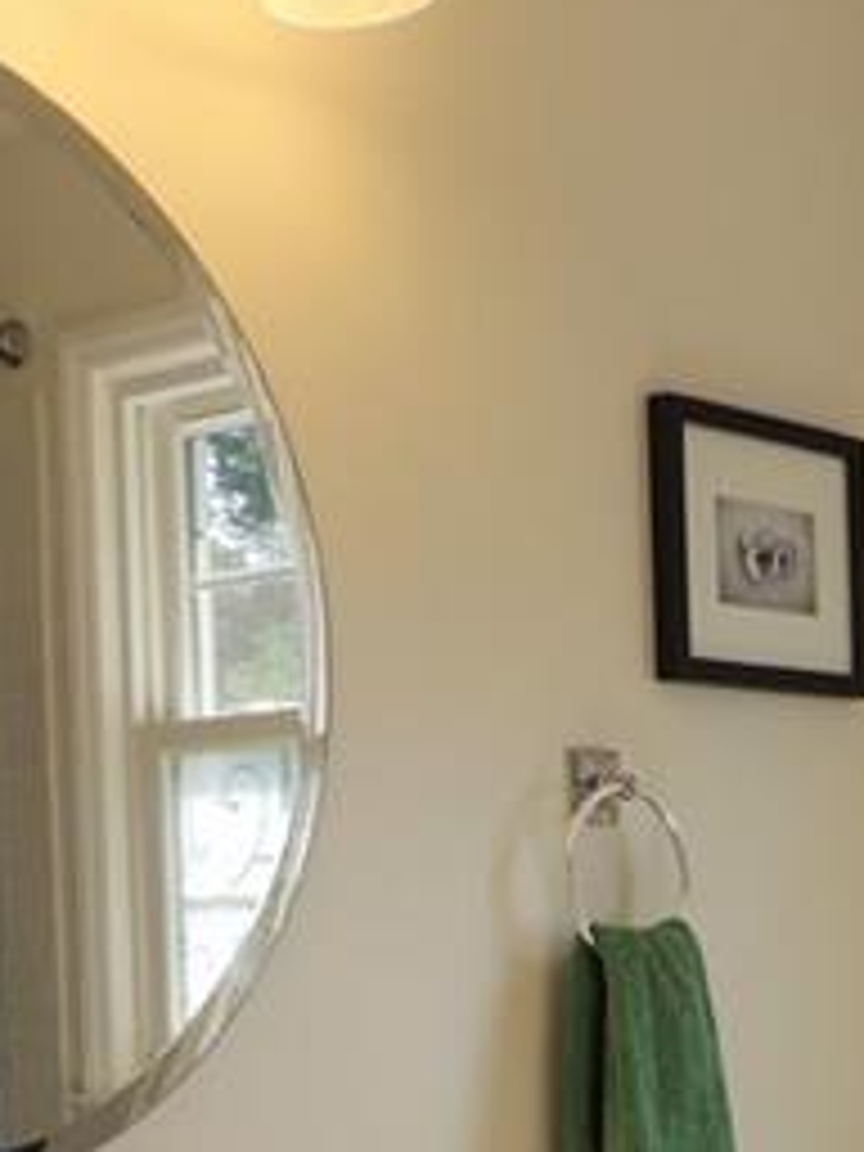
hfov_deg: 20.2
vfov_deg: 25.8
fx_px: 2396
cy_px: 1125
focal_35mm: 72
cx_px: 706
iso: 100
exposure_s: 1/60
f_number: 4.2
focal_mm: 4.3
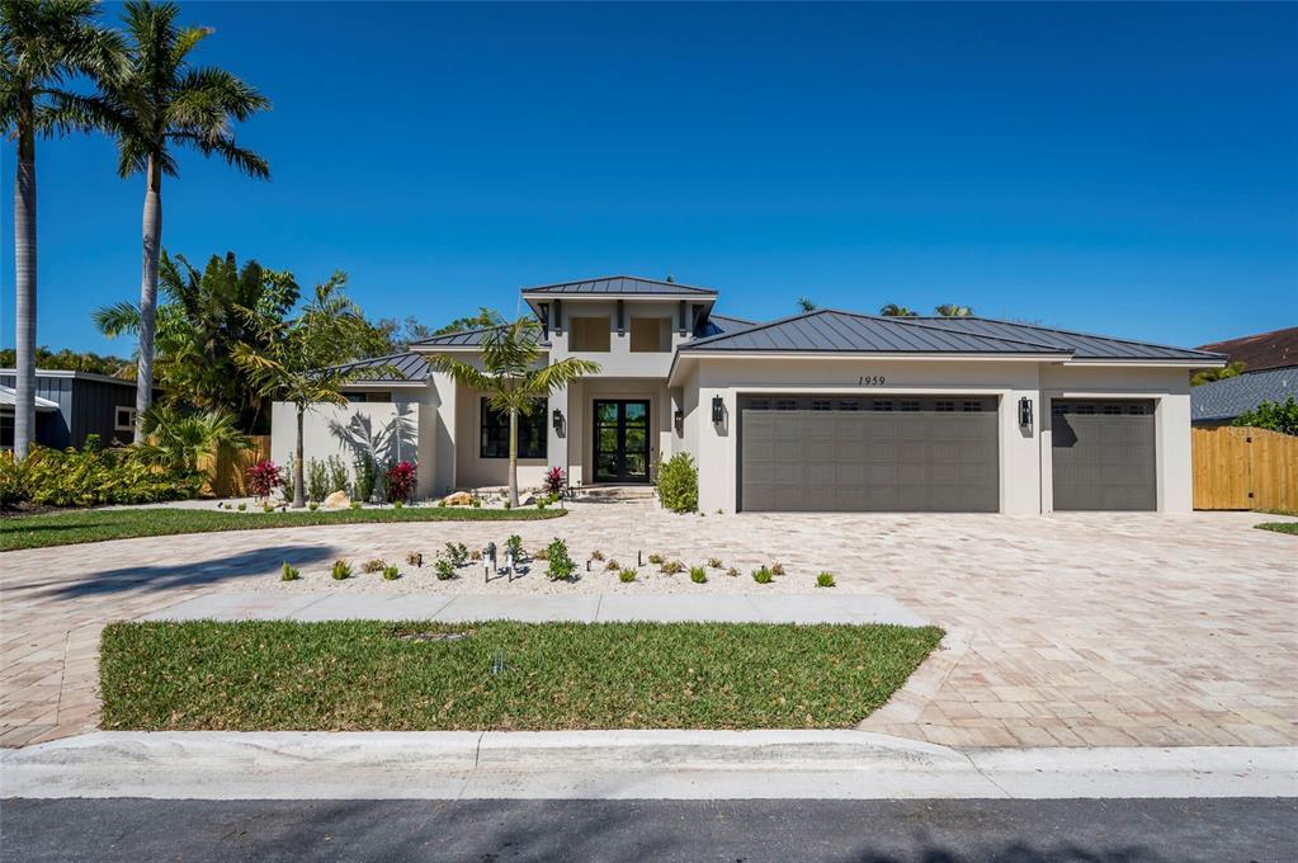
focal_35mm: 18
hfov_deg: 88.5
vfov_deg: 65.8
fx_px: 666
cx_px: 649
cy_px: 432
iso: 200
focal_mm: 18.5
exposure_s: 1/800
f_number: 8
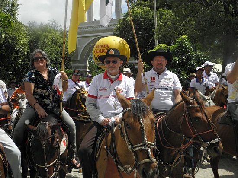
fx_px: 268
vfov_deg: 36.8
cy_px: 89
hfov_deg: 47.9
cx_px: 119
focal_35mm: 39
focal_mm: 7.1
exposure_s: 1/1000
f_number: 3.8
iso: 100
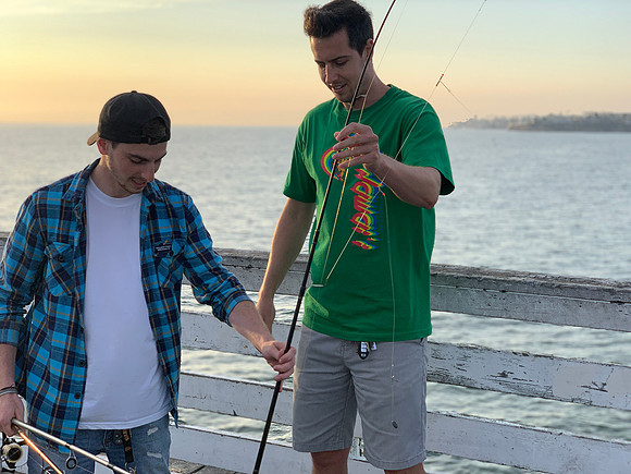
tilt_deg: -6.7
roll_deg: +0.5
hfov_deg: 36.8
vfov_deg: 28.0
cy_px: 237
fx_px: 948
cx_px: 316
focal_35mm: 52
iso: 16
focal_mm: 6
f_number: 2.4
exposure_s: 1/311
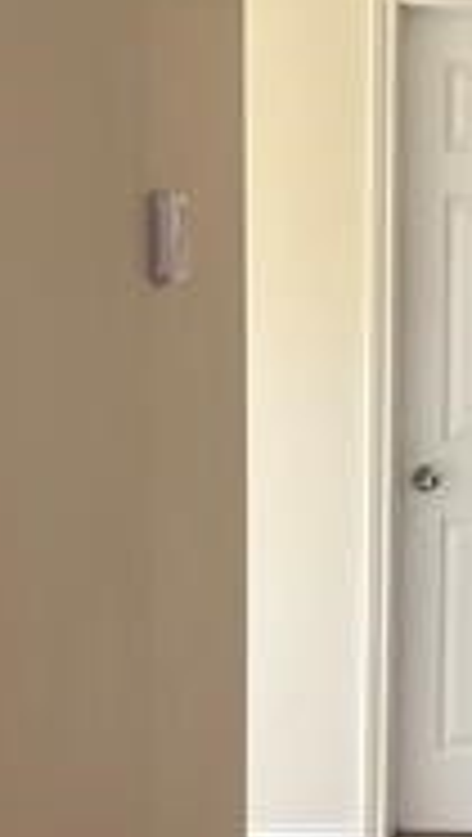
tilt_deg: -7.0
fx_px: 1620
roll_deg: -2.3
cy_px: 477
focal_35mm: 73
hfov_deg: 15.9
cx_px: 575
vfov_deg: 28.9
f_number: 1.6
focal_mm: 5.1
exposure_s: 1/60
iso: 125
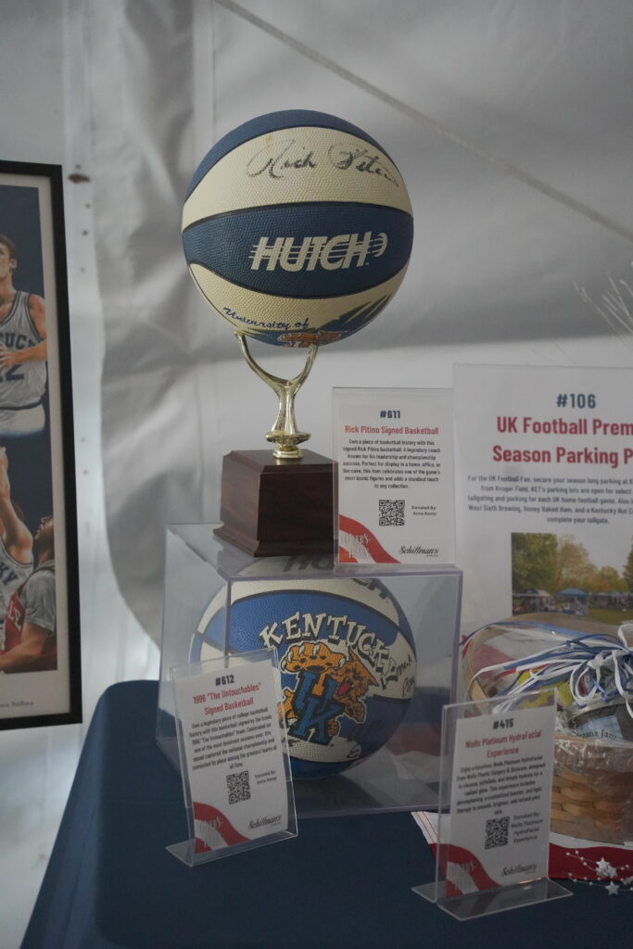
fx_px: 1872
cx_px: 316
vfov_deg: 28.4
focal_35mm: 71
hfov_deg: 19.2
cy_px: 474
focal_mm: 71
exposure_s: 1/1250
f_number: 4
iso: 10000
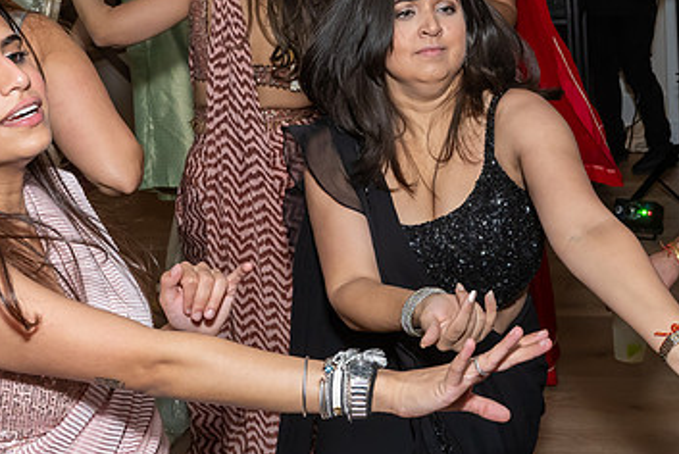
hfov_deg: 34.3
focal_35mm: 58
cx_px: 428
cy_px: 128
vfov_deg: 23.2
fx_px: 1095
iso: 1000
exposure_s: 1/250
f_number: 7.1
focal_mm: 20
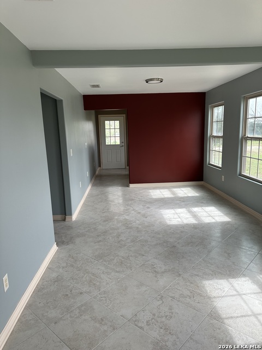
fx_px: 242
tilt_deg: -9.7
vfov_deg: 71.6
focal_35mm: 24
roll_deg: +1.1
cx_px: 131
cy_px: 175
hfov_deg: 56.8
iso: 64
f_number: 1.78
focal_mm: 6.86
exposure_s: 1/245
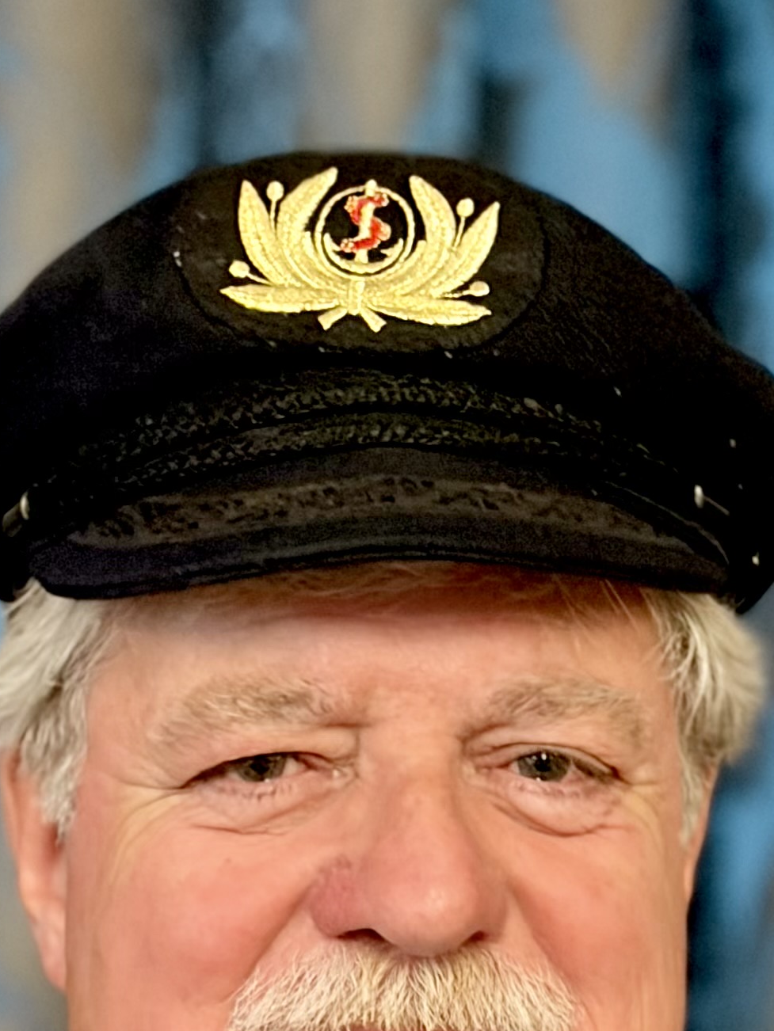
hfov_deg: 9.2
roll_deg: +0.0
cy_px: 1303
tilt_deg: -3.1
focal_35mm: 161
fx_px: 4798
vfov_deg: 12.0
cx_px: 387
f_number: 1.6
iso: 250
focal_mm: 5.96
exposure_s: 1/37
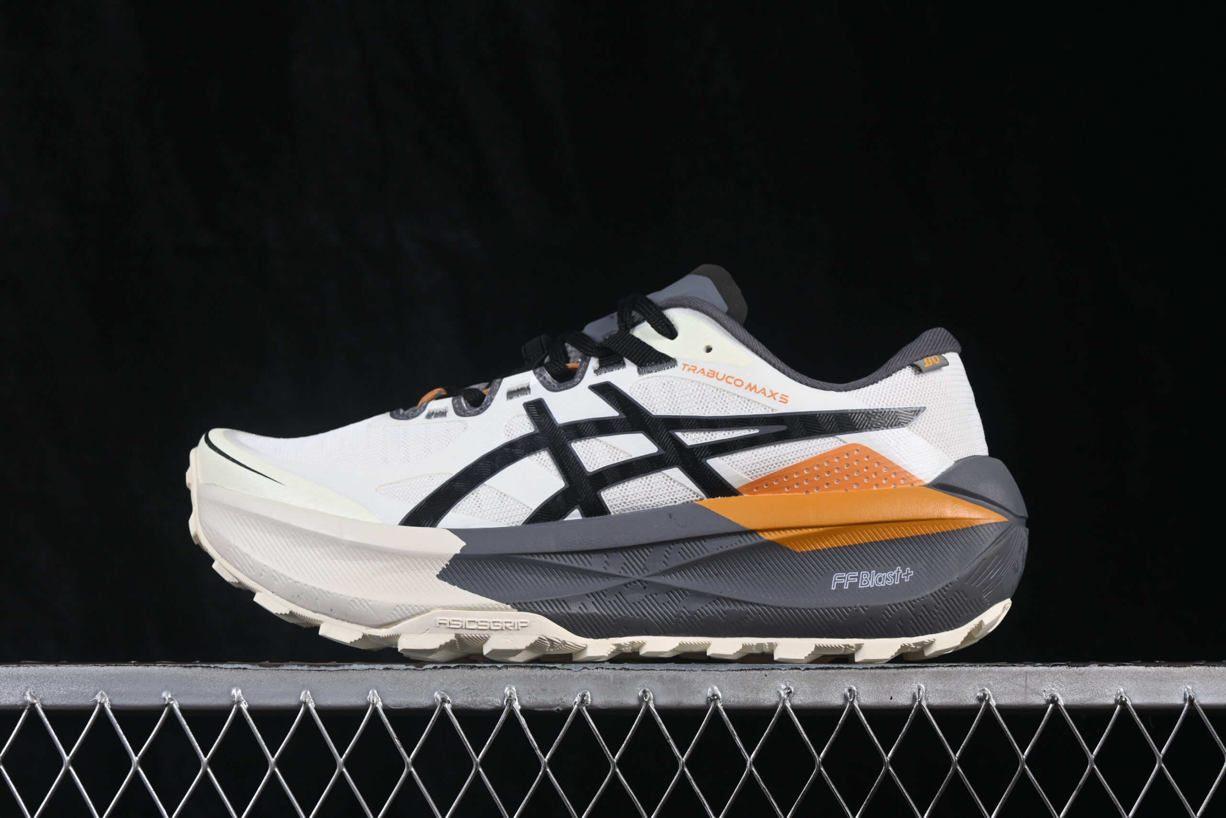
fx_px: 2554
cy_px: 409
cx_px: 613
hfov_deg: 27.0
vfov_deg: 18.2
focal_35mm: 75
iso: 160
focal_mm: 50
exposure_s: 1/80
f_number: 8
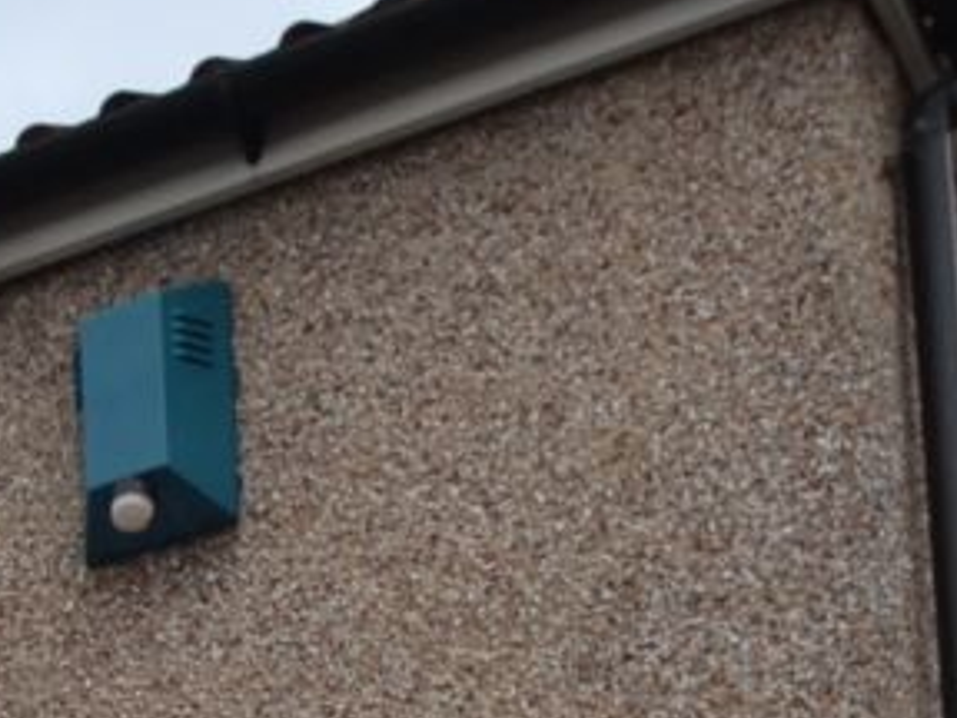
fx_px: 3400
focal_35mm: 123
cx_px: -472
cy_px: 2056
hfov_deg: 14.9
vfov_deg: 9.7
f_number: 7.1
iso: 100
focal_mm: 12
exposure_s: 1/200
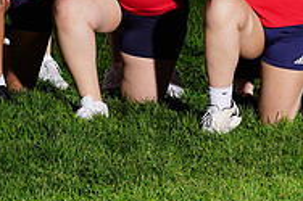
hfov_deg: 6.7
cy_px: -55
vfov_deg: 4.4
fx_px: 2598
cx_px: 230
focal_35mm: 309
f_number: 8
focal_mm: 100
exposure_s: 1/125
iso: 400
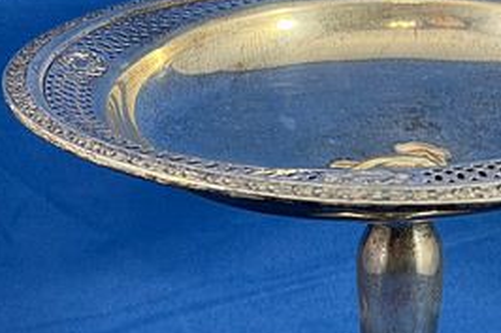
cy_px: 306
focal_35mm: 109
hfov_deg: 18.6
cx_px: 386
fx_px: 1516
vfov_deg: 12.4
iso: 125
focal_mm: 6.76
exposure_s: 1/120
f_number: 1.78
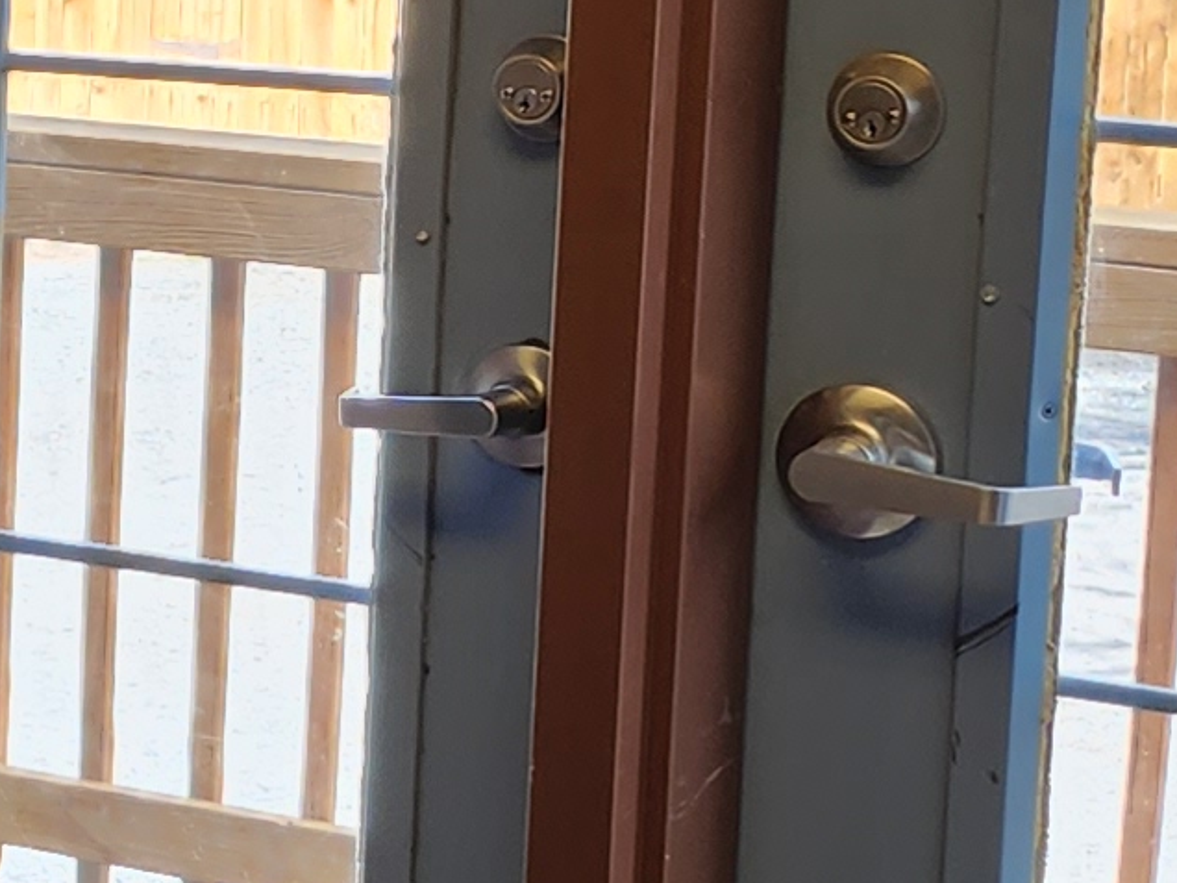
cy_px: 181
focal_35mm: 151
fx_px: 5134
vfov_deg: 9.8
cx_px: -1109
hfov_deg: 11.8
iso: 64
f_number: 1.8
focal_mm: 5
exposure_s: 1/180
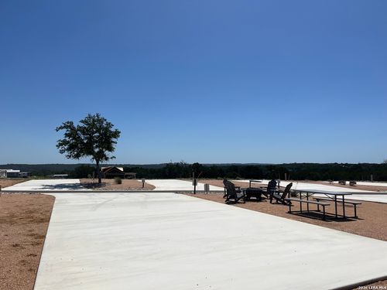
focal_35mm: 26
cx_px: 194
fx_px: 291
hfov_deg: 67.3
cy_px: 145
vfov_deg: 53.1
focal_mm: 5.1
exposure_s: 1/10870
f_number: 1.6
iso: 50
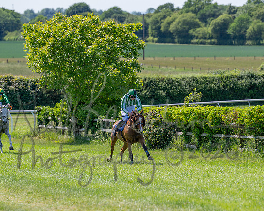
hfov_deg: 7.0
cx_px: 132
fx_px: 2174
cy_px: 106
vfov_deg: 5.6
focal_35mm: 278
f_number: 3.5
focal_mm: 165
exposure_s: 1/1600
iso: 200
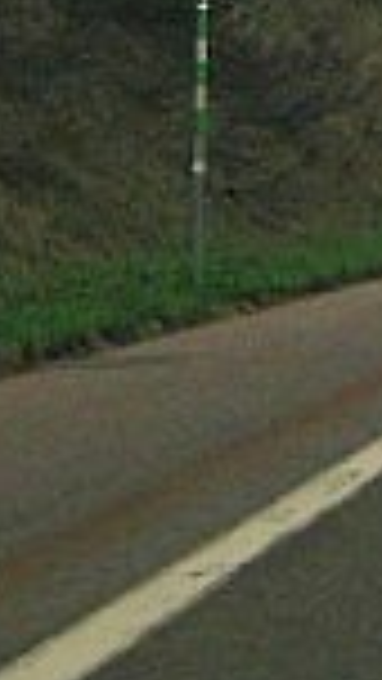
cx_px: 989
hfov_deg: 5.6
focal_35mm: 207
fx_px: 3725
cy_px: -590
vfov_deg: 9.8
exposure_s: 1/400
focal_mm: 5
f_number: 5.4
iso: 100
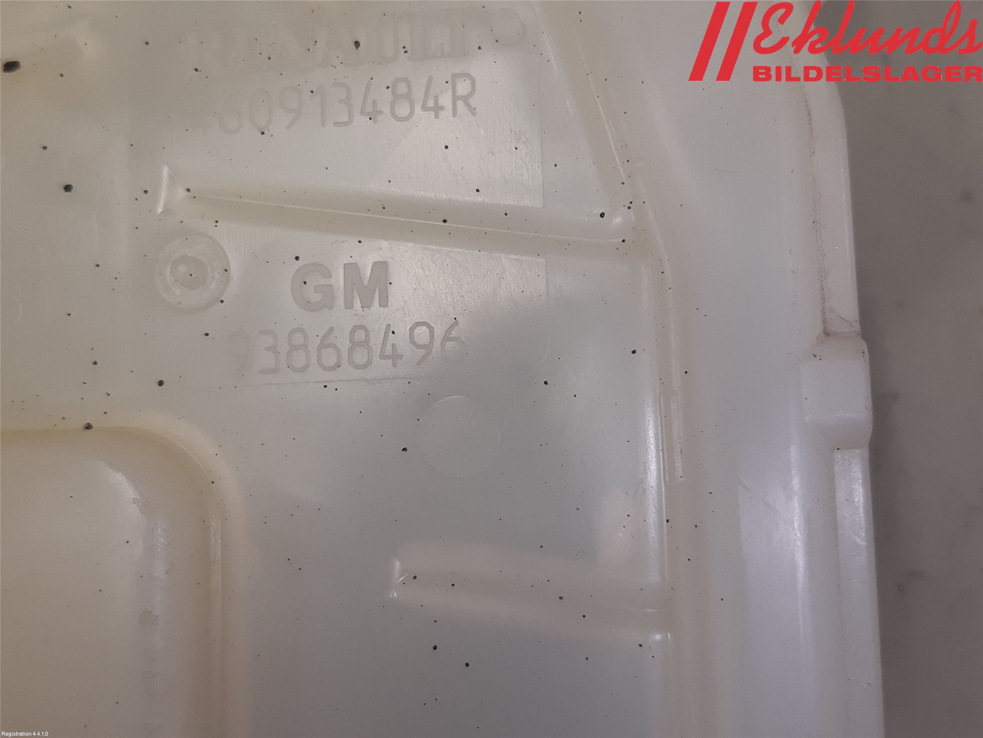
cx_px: 492
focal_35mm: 26
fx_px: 738
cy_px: 369
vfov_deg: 53.1
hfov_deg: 67.3
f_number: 1.7
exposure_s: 1/50
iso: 64
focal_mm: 3.93
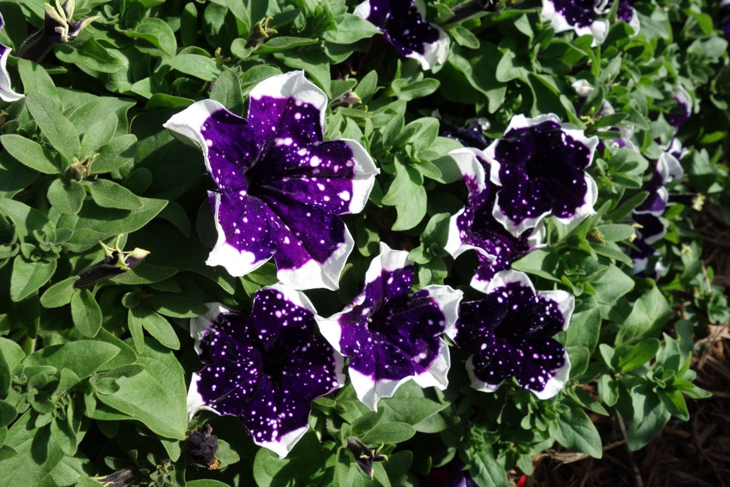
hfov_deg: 65.5
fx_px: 568
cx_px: 365
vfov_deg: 46.4
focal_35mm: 28
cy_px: 244
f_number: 5.6
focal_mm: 10.4
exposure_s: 1/400
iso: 125
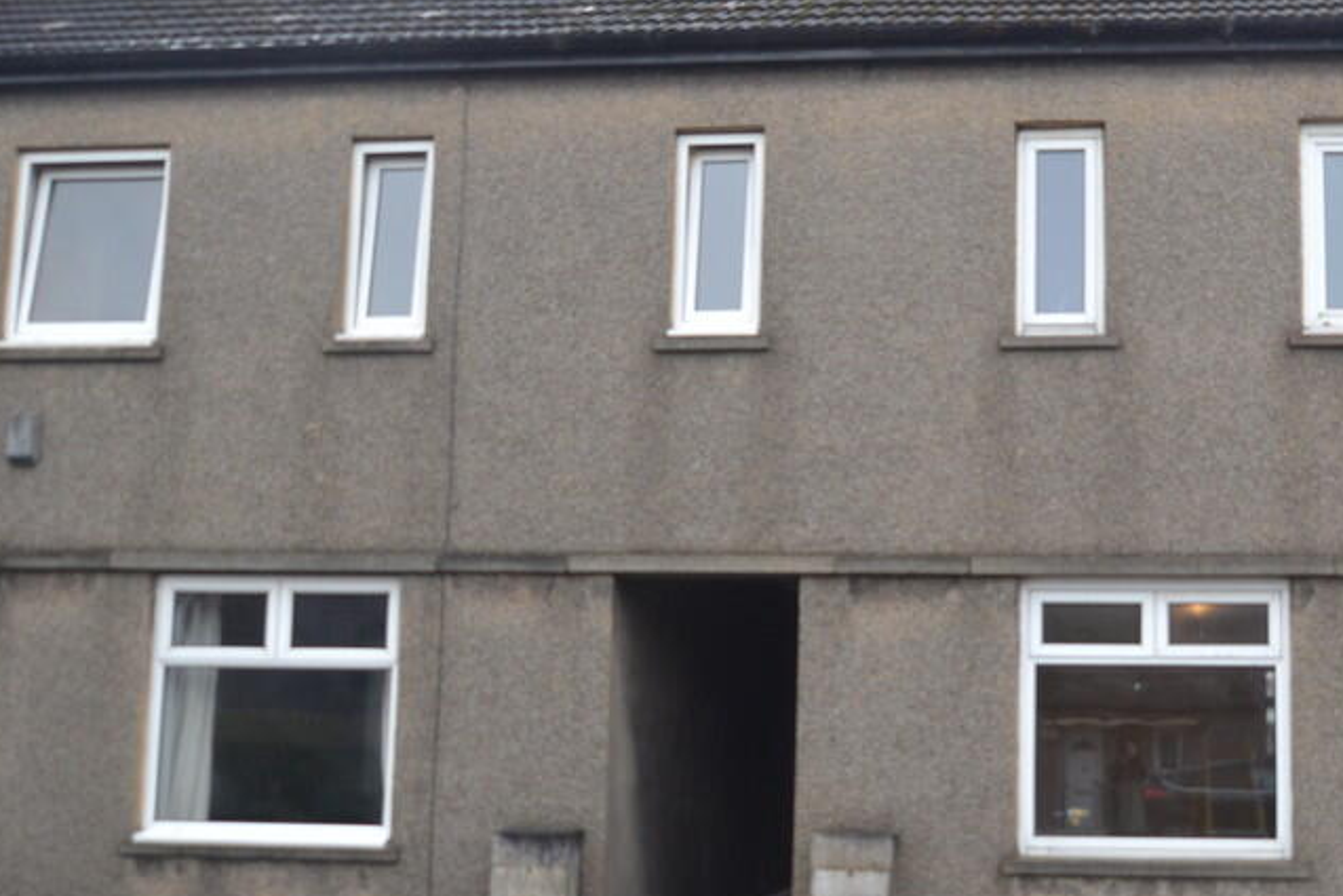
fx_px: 1709
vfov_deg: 29.4
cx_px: 964
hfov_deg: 41.9
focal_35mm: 46
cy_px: 467
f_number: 5
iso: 400
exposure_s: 1/100
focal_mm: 19
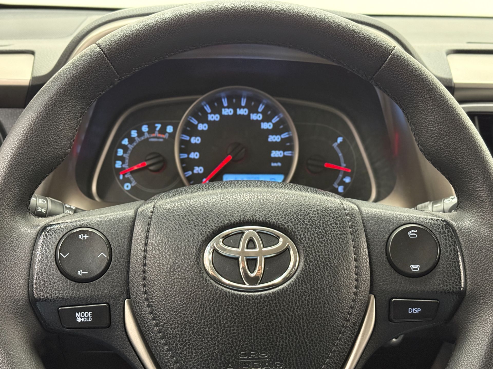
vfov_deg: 30.3
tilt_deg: -18.0
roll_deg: -2.5
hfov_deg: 39.7
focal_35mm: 48
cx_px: 246
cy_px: 184
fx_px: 684
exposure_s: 1/30
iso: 640
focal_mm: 6.76
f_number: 1.78
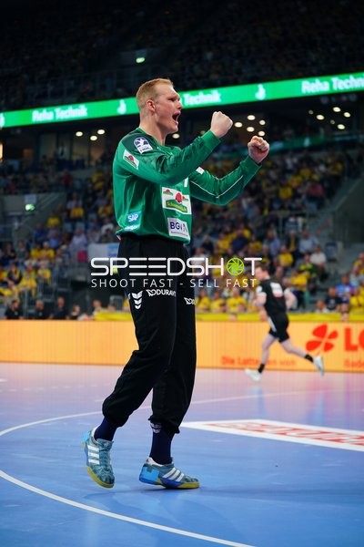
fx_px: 1062
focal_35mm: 70
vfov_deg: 28.8
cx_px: 182
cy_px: 274
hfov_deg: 19.5
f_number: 2.8
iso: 2500
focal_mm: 70
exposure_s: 1/1600
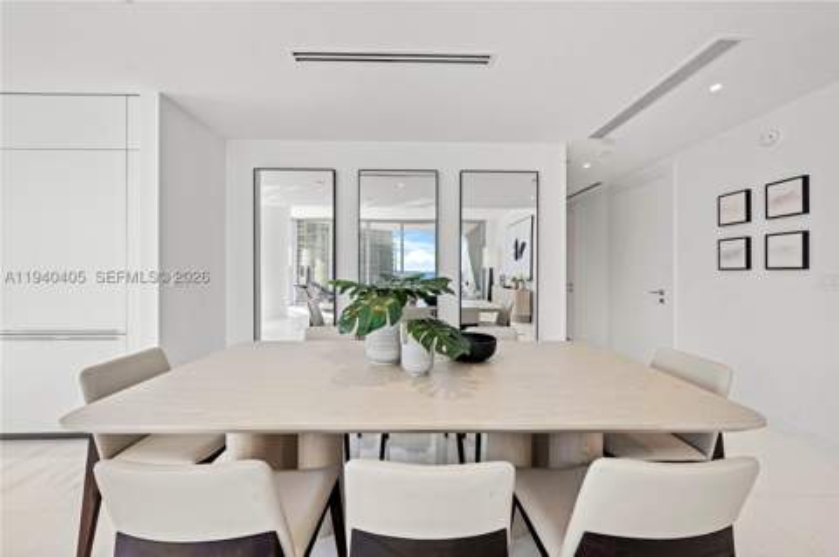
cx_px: 420
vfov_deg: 89.9
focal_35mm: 12
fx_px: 279
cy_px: 278
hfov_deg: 112.7
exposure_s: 1/30
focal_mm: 12
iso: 320
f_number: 8
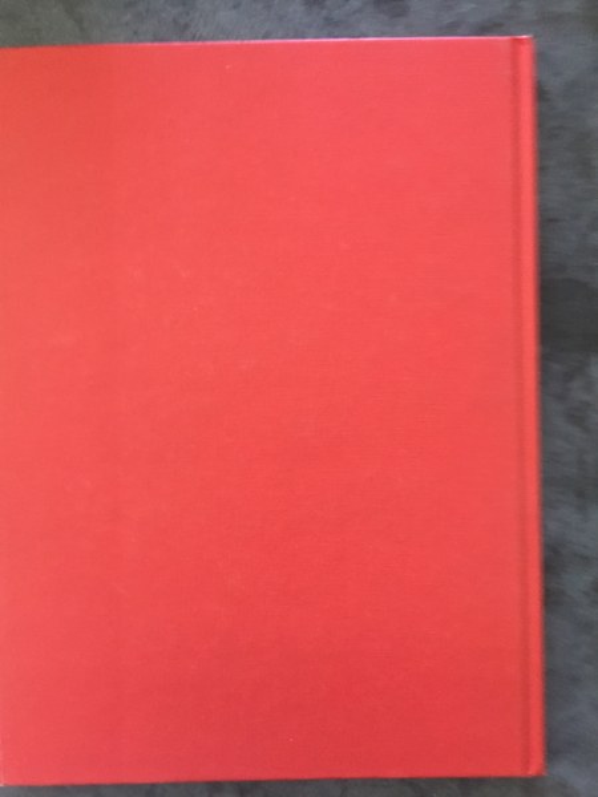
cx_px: 299
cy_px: 398
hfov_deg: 48.2
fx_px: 668
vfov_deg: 61.7
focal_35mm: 29
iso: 200
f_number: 2.2
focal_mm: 4.15
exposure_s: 1/33
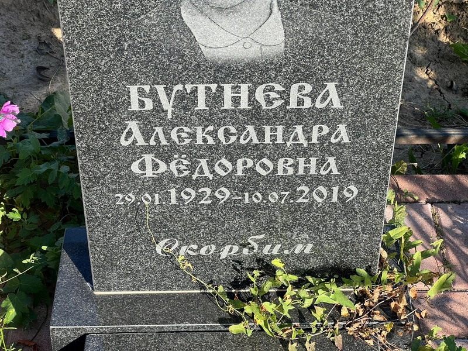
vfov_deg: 19.1
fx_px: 1041
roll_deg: +0.3
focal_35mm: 77
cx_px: 234
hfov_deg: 25.3
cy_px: 176
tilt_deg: -41.8
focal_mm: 9
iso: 32
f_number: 2.8
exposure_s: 1/235
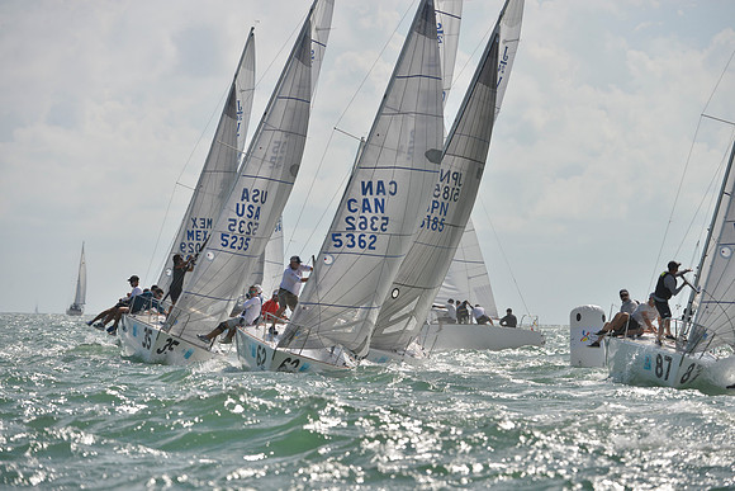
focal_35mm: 250
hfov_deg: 8.2
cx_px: 368
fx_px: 5105
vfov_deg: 5.5
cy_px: 246
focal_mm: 250
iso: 280
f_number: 7.1
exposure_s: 1/2000
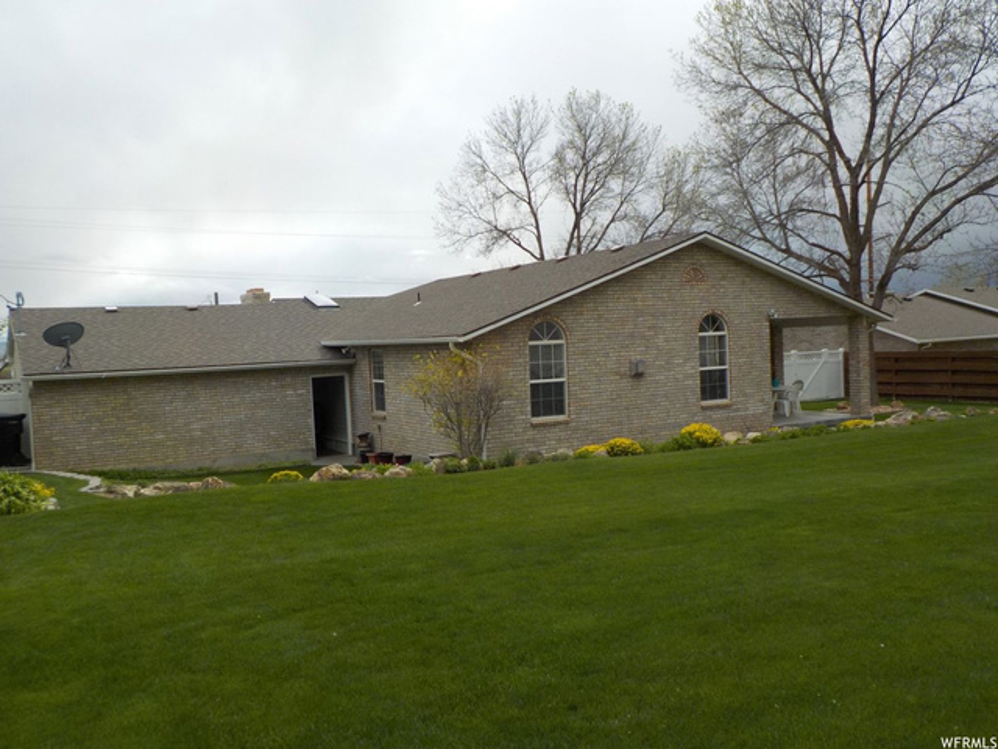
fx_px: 865
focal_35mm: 30
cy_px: 374
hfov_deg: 60.0
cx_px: 499
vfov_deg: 46.8
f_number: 3.3
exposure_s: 1/1000
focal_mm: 4.1
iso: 125
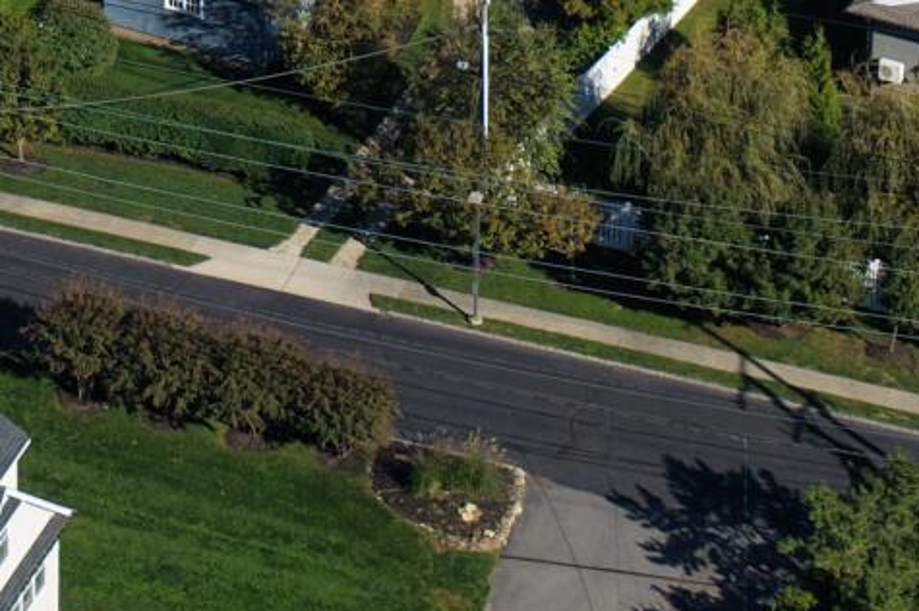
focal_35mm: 177
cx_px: -317
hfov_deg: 11.3
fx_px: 4515
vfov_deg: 7.1
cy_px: -1005
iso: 100
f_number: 3.2
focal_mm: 14.45
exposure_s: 1/1000
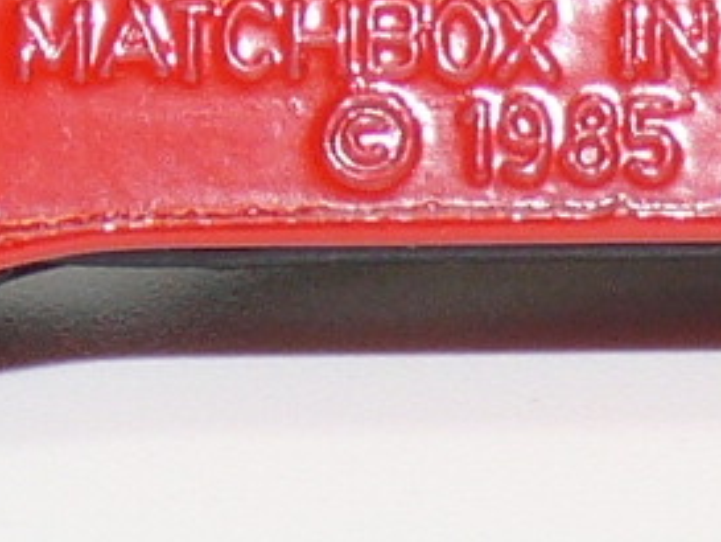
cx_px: 576
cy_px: -402
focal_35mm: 568
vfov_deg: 2.6
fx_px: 11836
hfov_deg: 3.5
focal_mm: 13
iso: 100
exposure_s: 1/30
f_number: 4
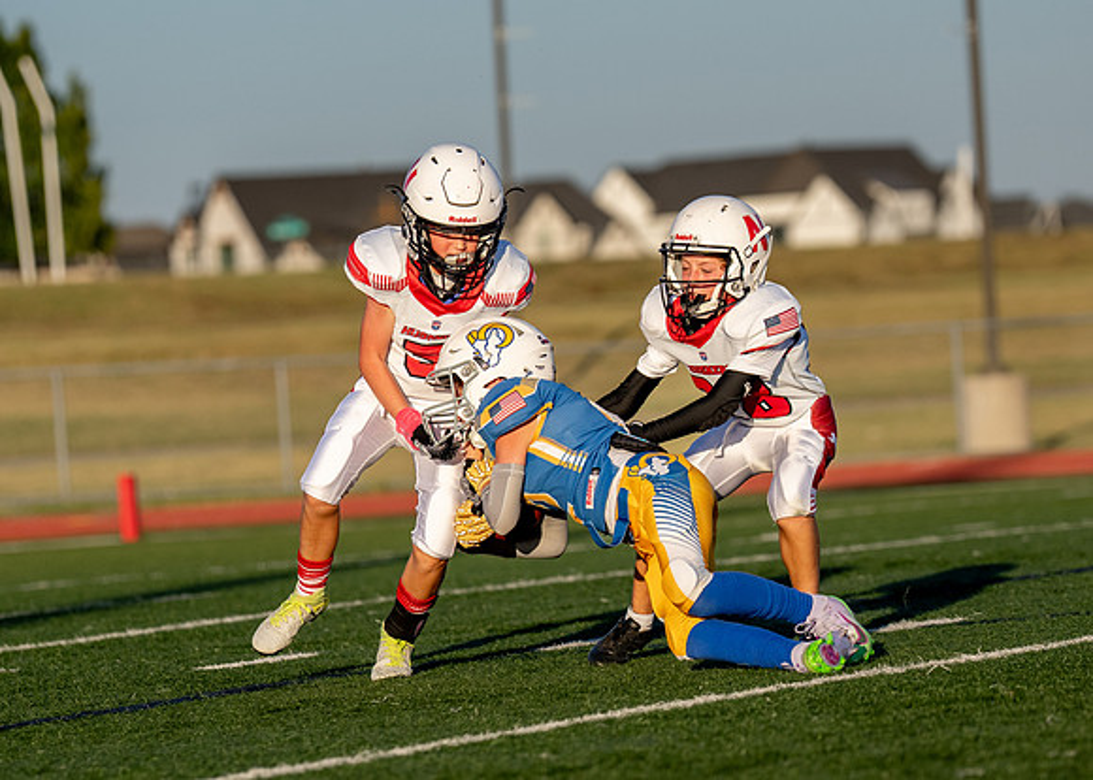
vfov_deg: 5.5
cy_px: 422
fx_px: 8136
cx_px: 545
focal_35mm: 262
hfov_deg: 7.7
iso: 250
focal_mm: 139
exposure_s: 1/4000
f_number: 2.8
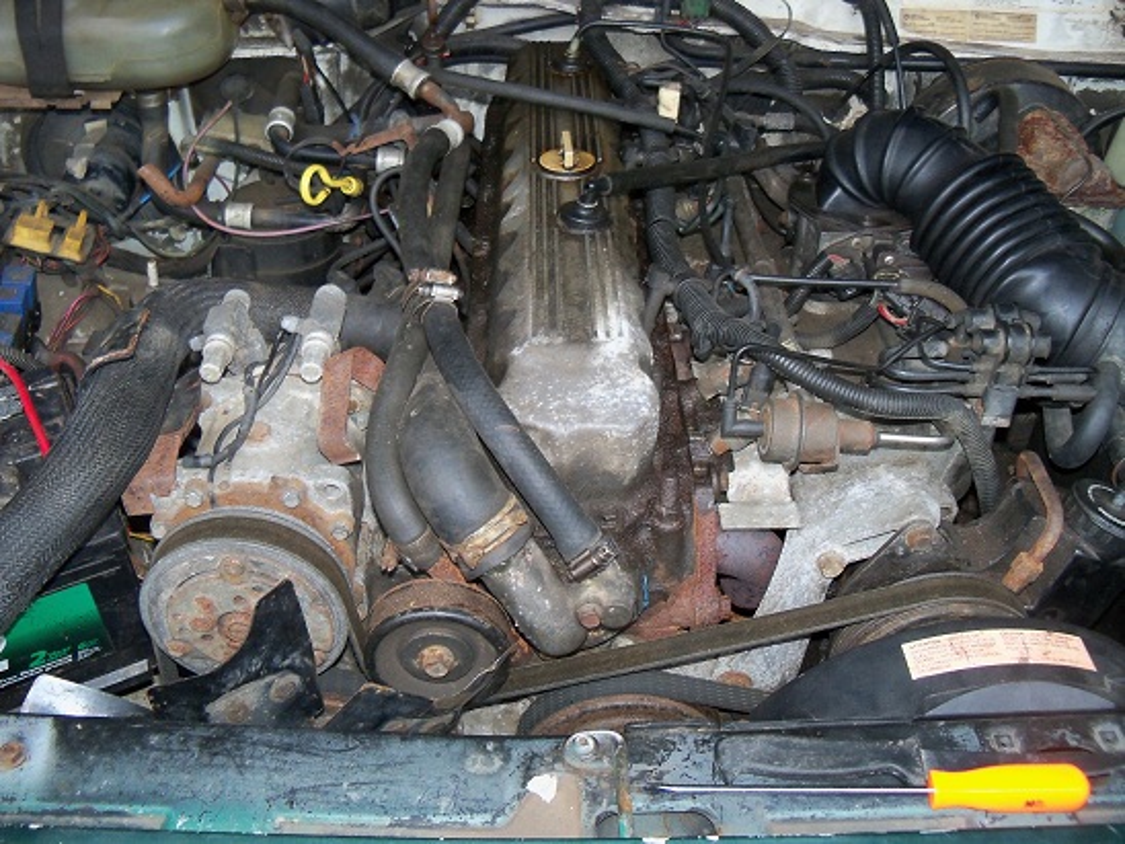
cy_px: 422
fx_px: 1137
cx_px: 562
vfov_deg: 40.7
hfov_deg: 52.6
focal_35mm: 35
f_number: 3.5
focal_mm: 6.2
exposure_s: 1/30
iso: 200
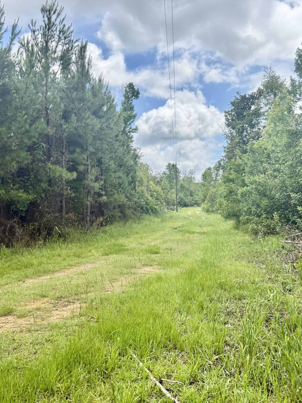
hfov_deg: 42.8
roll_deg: +0.3
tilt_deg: +1.4
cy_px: 202
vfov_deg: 55.4
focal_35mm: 33
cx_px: 130
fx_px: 384
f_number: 1.78
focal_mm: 6.76
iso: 80
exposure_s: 1/2169
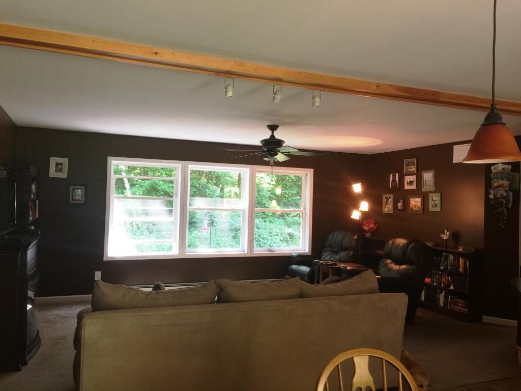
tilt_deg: +0.1
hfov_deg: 61.7
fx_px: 436
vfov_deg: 48.2
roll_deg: -2.3
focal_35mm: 29
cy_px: 196
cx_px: 260
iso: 50
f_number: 2.2
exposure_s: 1/15
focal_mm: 4.15
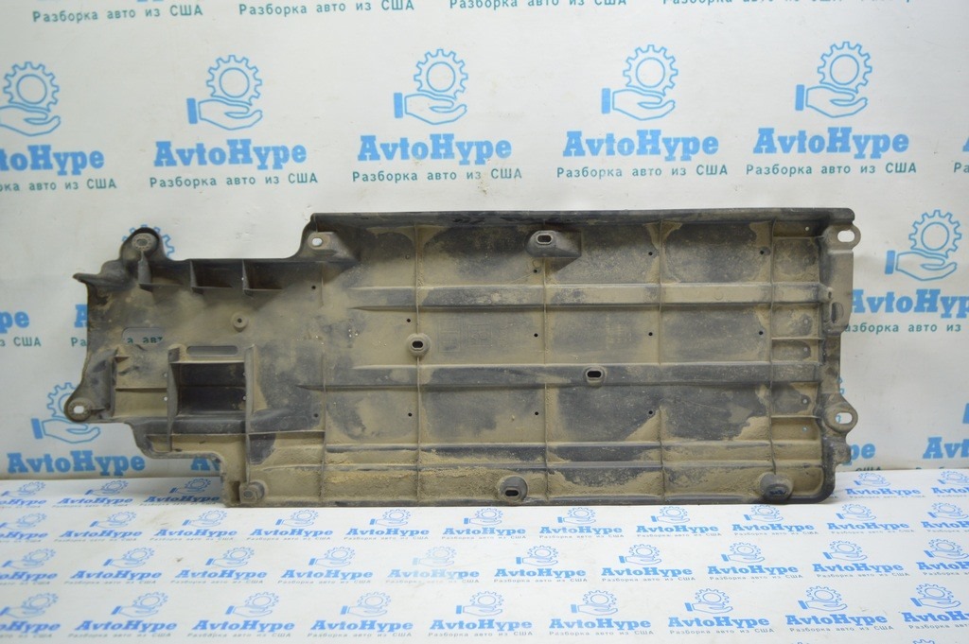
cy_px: 322
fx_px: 807
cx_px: 484
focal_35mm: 30
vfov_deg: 43.5
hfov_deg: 62.0
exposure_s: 1/40
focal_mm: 20
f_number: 3.8
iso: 400
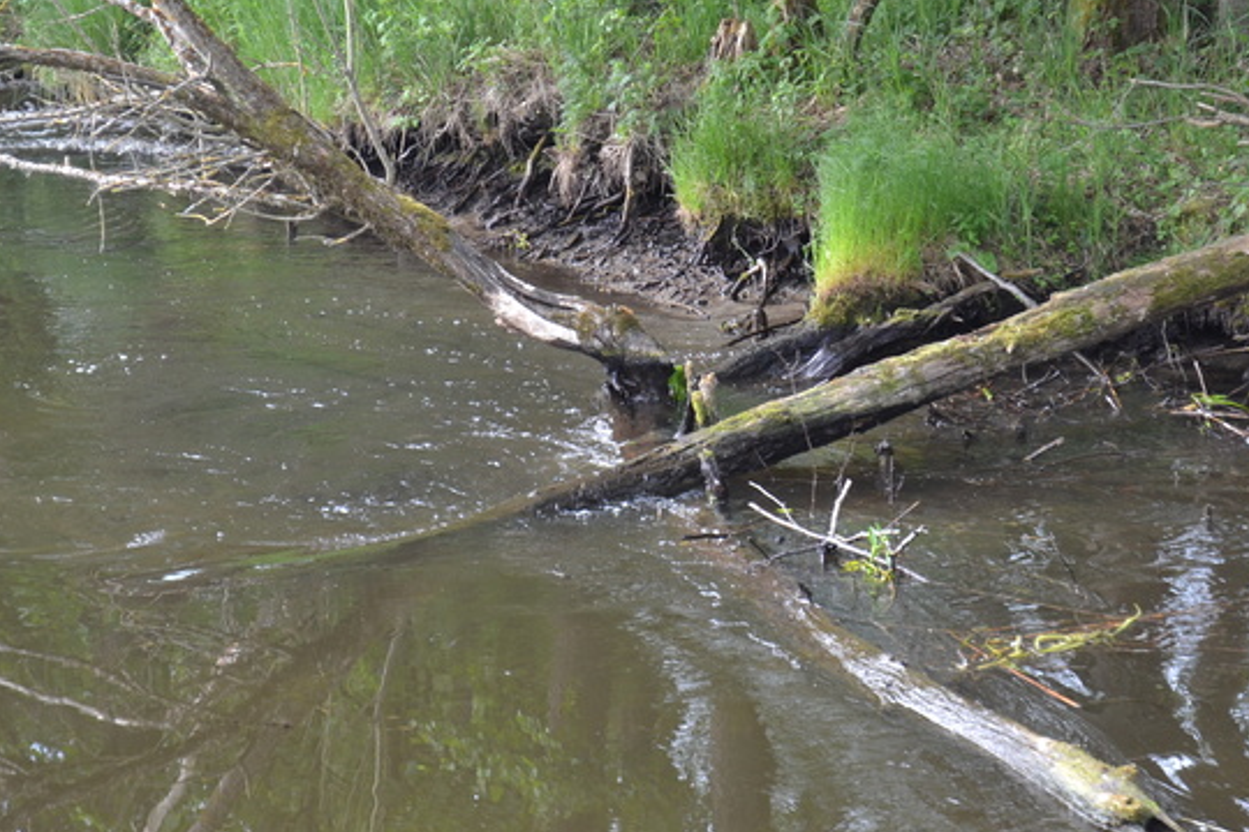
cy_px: 196
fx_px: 3955
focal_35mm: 114
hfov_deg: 17.9
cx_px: 709
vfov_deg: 12.0
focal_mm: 48
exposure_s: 1/125
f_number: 5.6
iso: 400
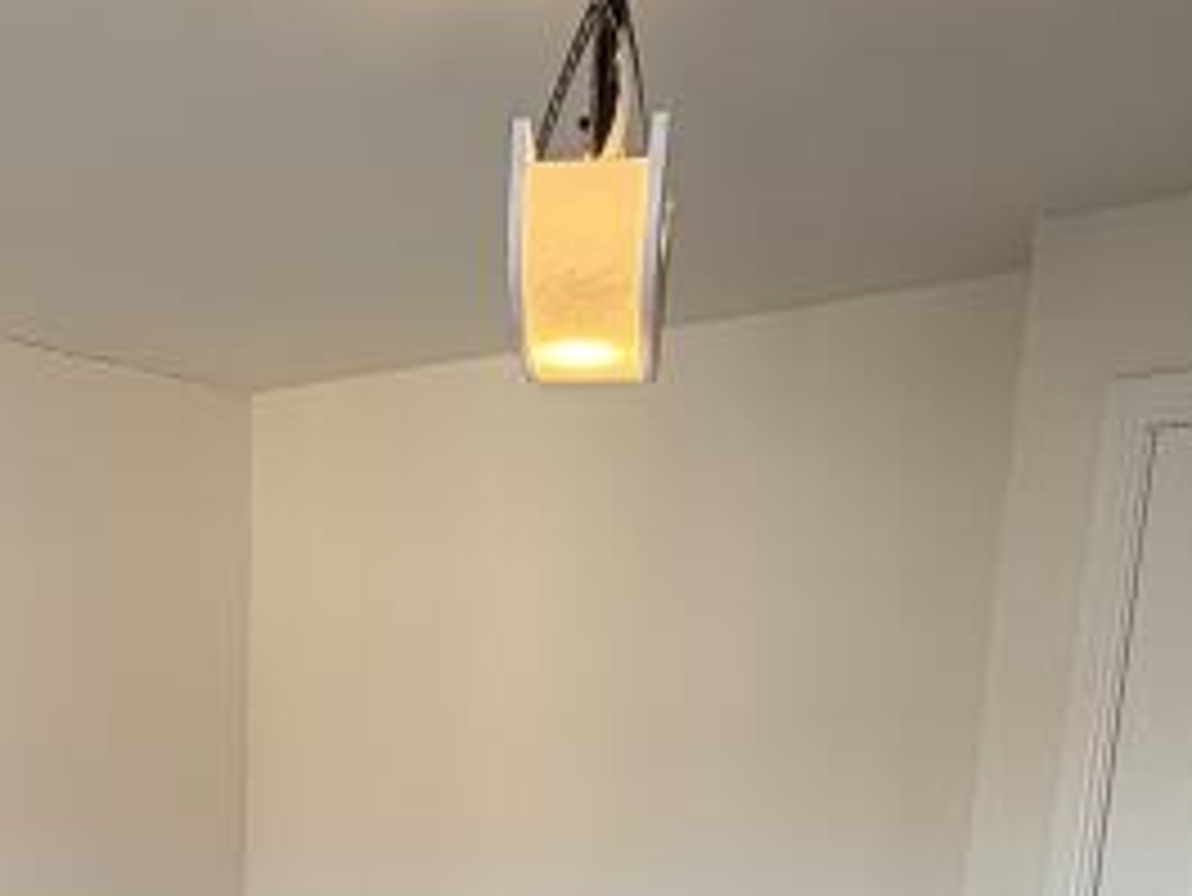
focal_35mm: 54
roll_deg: -1.3
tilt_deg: -14.7
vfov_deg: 23.1
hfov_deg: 34.5
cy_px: 1247
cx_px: 252
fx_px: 1860
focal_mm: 2.22
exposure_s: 1/100
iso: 80
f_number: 2.2
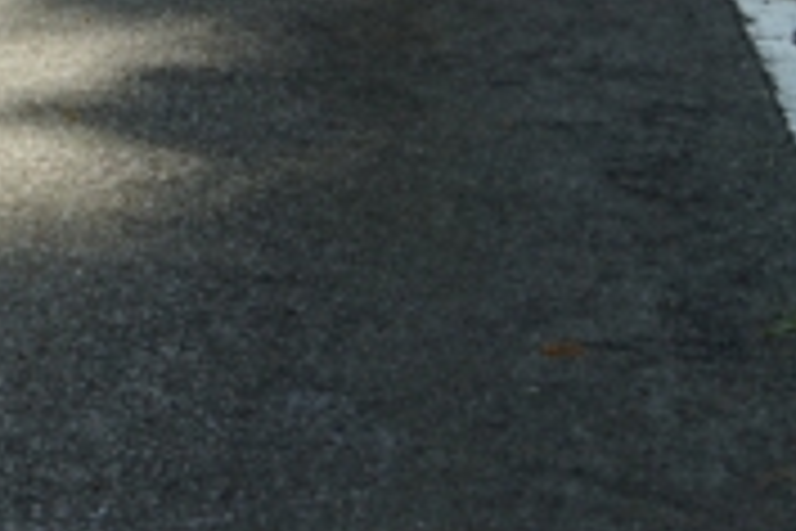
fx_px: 2896
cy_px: -594
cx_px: -405
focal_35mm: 131
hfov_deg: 14.6
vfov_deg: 9.6
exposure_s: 1/90
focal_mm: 29
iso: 100
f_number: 8
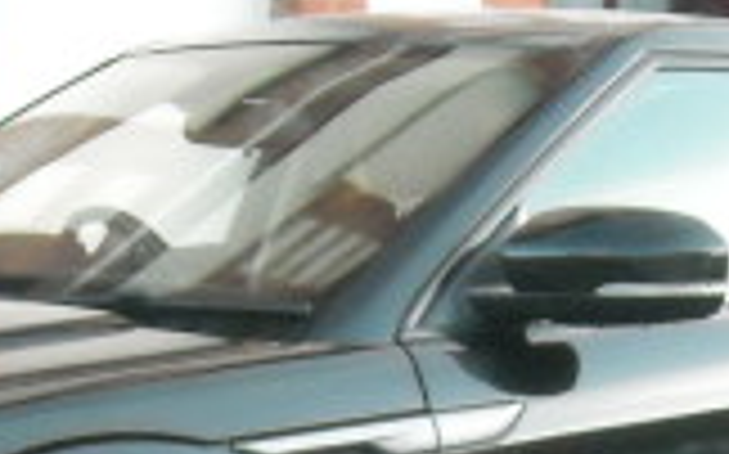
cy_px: 643
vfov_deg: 8.7
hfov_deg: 14.2
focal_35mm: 147
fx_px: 2919
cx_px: 243
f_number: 2.8
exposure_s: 1/250
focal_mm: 5.7
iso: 616
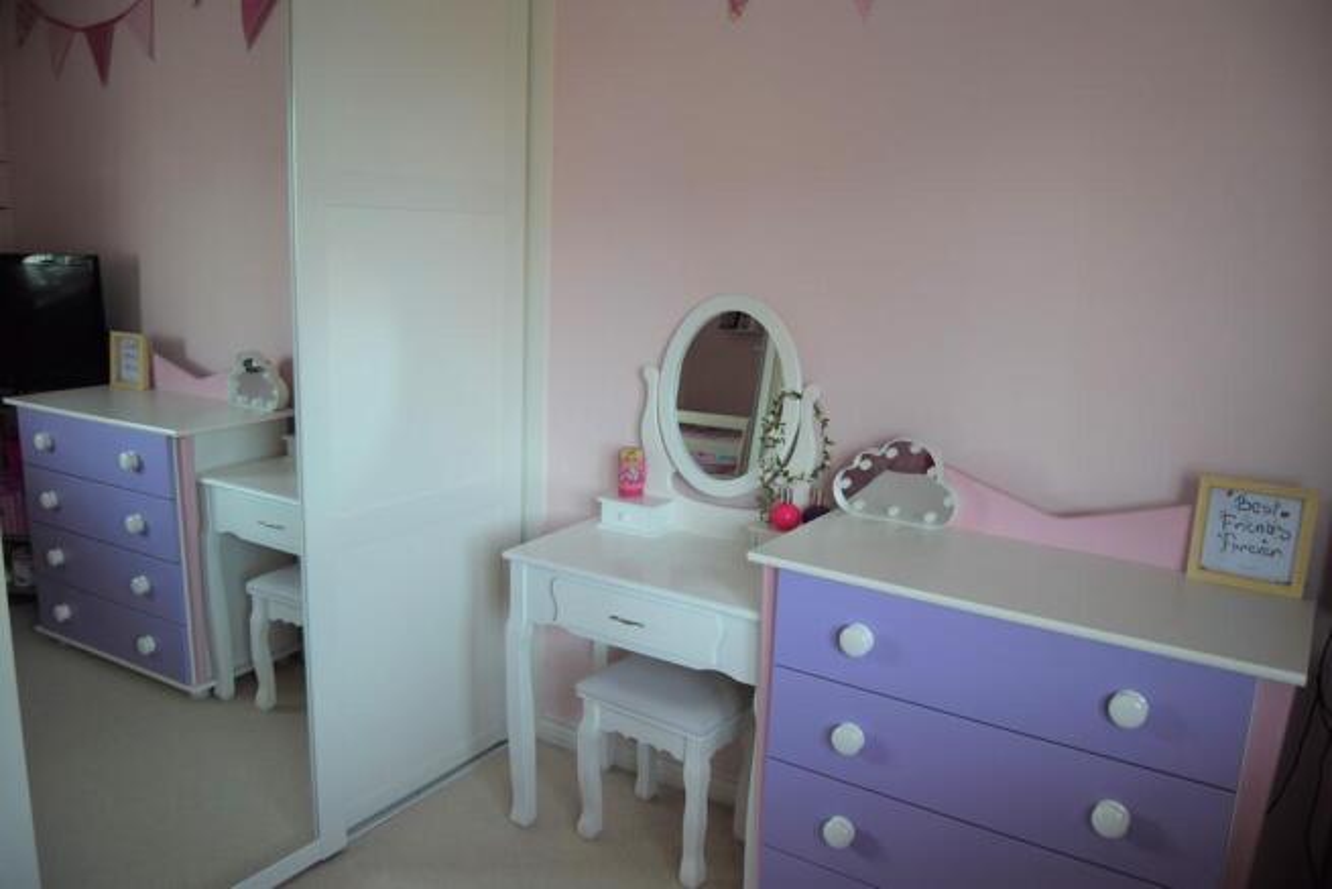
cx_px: 666
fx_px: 999
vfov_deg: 48.0
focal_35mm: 27
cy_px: 444
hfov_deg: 67.4
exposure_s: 1/60
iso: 400
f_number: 4
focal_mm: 18
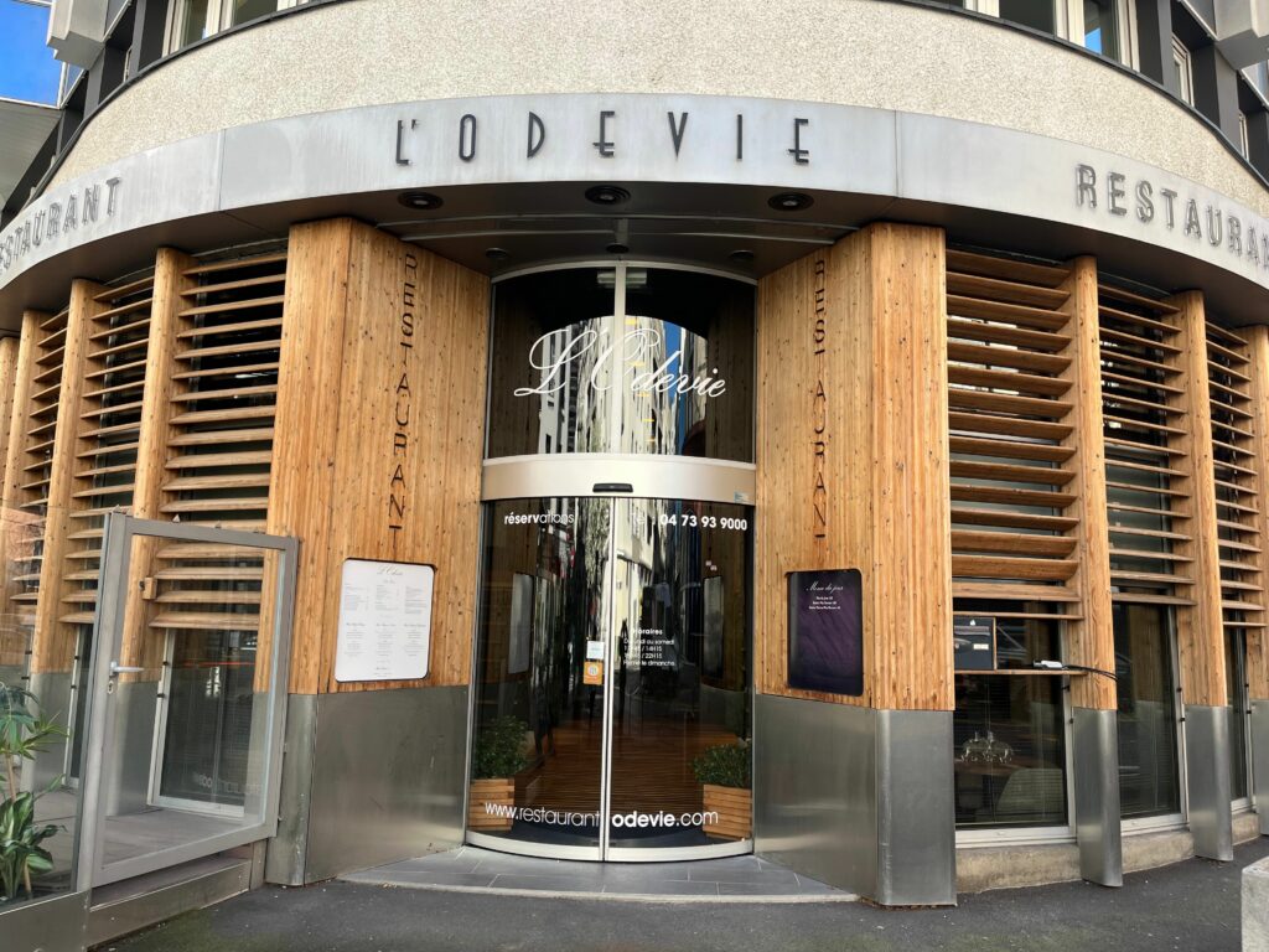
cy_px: 476
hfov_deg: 67.3
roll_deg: -0.9
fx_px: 953
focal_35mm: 26
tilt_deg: +7.5
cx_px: 634
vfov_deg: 53.1
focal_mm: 5.1
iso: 50
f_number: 1.6
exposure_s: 1/515
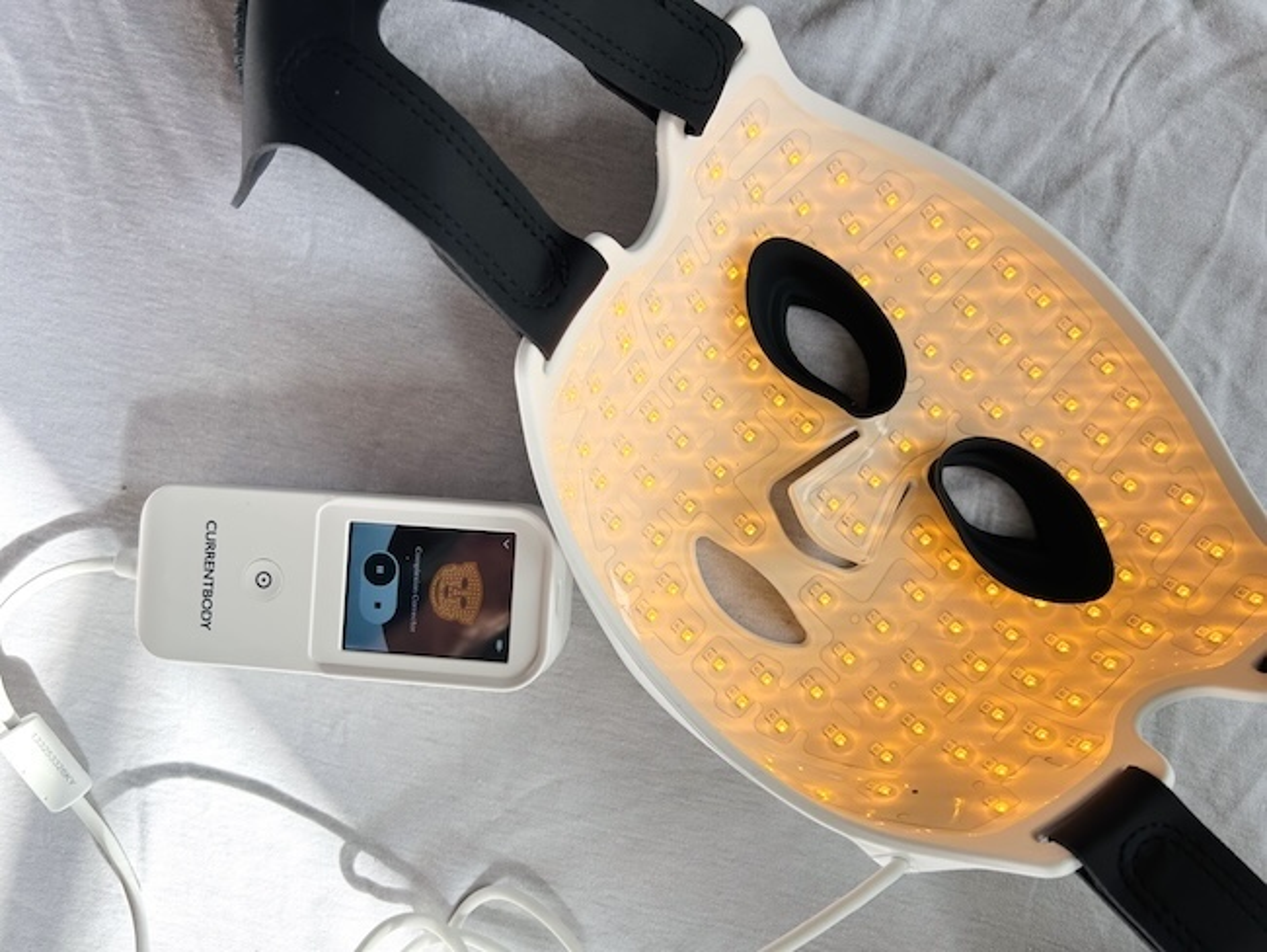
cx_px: 634
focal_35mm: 26
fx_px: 952
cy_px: 476
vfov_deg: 53.1
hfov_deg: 67.3
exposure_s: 1/887
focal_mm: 5.7
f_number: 1.5
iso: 50
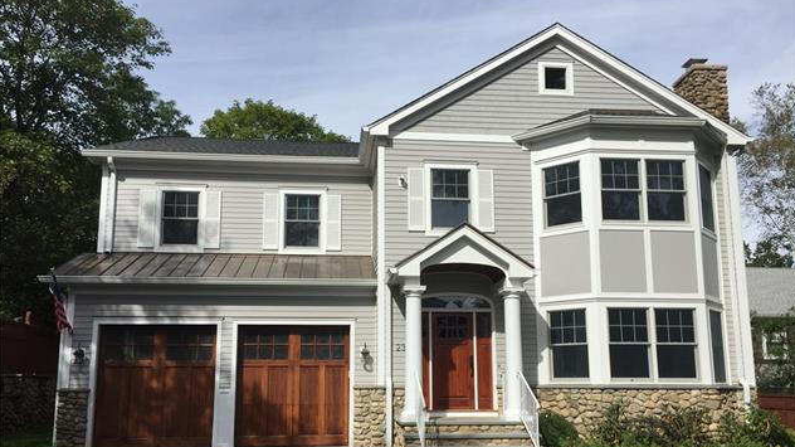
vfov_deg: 36.5
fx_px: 674
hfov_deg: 61.0
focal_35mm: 32
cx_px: 399
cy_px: 274
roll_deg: -0.8
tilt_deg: +9.1
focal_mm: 4.15
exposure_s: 1/2825
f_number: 2.2
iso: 32
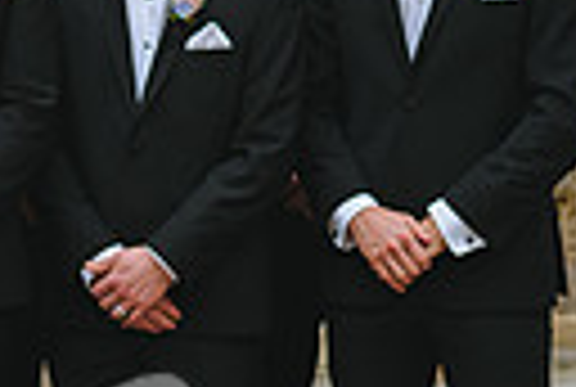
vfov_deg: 6.1
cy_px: 119
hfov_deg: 9.0
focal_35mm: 227
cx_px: -70
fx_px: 3640
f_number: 2.8
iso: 400
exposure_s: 1/2000
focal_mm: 50
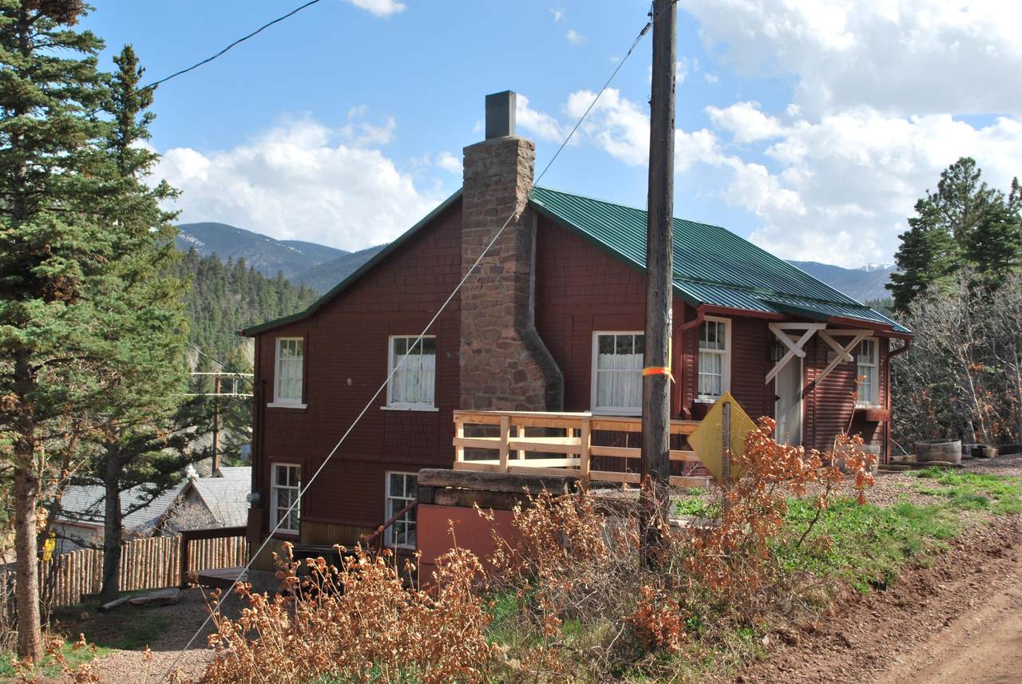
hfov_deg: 41.1
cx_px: 511
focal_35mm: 48
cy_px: 342
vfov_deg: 28.2
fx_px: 1364
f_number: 8
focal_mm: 32
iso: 100
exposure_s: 1/200
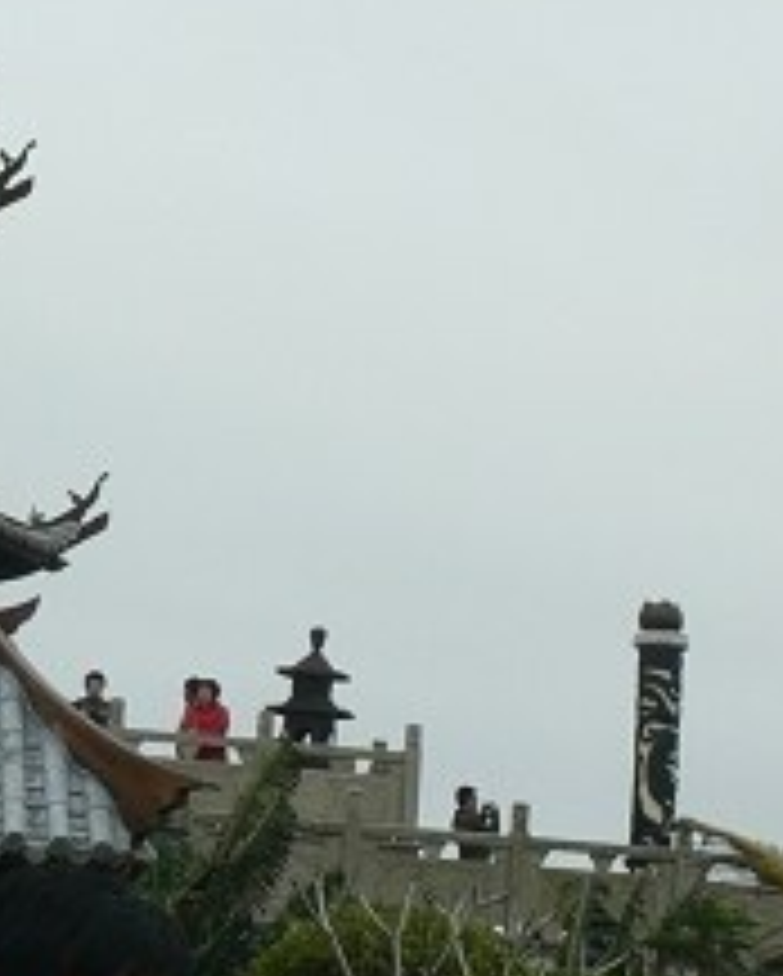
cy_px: 585
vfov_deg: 15.2
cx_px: -266
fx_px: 3645
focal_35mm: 126
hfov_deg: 11.9
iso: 80
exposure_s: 1/250
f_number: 5.6
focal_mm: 7.4
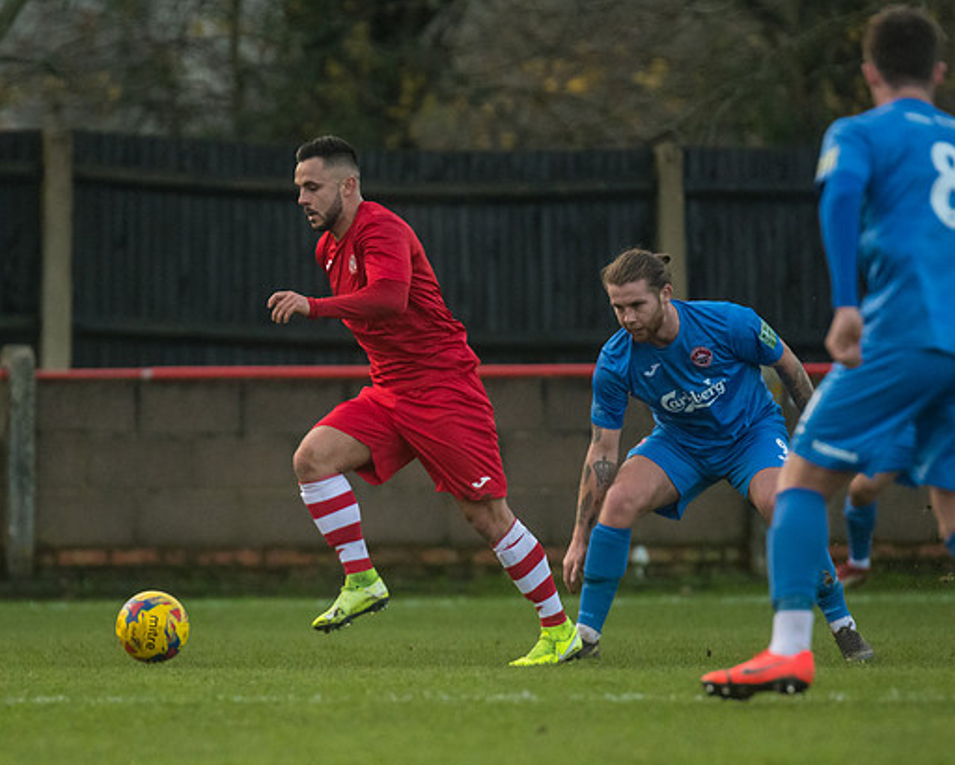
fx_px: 18266
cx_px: 364
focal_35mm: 646
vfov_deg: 2.4
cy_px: 480
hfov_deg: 3.0
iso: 2000
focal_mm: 300
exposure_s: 1/2000
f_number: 2.8
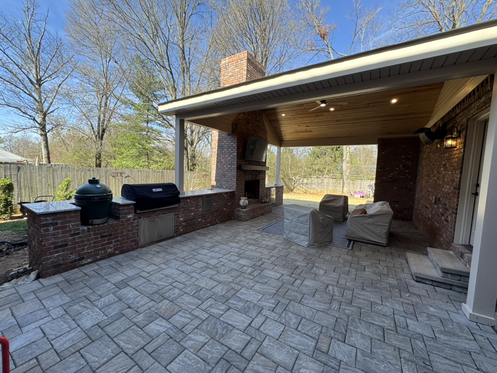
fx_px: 201
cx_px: 248
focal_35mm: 14
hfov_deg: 102.1
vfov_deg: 85.7
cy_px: 186
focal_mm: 2.22
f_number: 2.2
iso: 40
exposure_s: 1/265
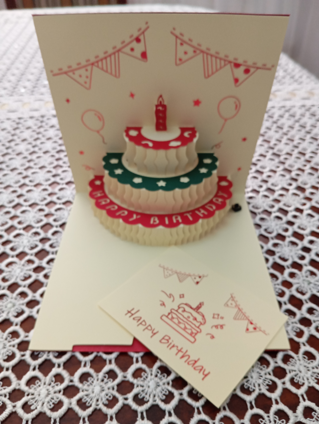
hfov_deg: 49.9
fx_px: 343
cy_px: 212
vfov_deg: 63.4
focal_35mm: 28
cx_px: 160
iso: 1306
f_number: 1.8
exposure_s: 1/33.3
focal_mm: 4.22
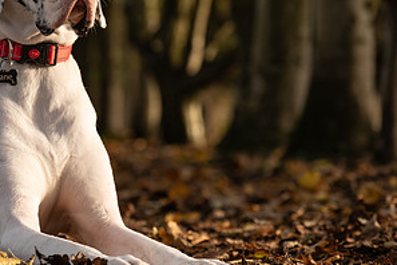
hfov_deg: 9.9
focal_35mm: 207
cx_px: 47
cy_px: 41
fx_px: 2283
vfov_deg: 6.6
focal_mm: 106
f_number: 4
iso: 100
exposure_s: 1/320
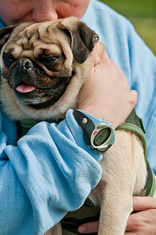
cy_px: 126
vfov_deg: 7.9
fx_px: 1697
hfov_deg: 5.3
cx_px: 54
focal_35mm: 260
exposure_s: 1/1250
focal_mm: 130
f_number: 5
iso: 200
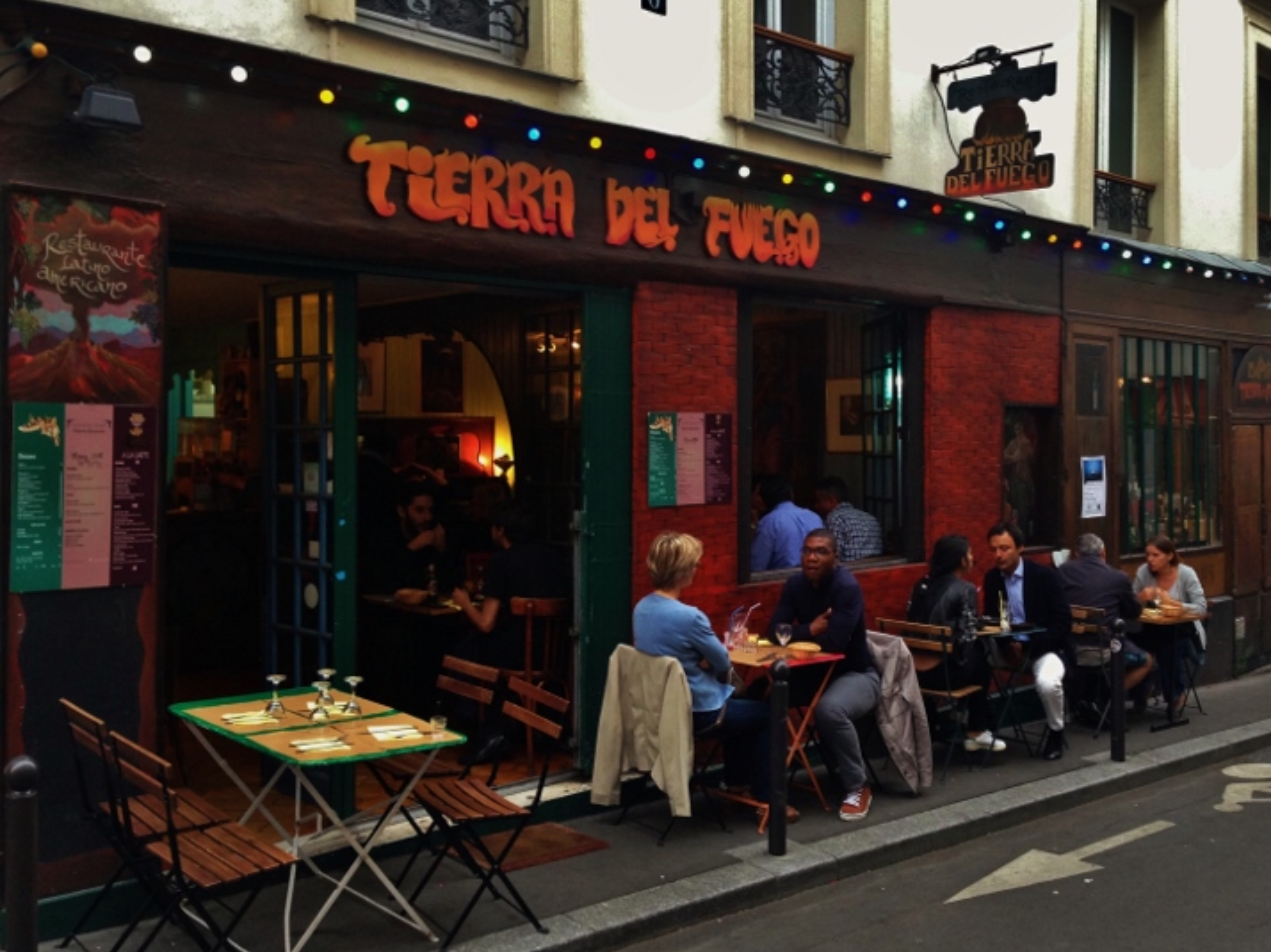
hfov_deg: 50.1
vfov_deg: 38.6
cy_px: 440
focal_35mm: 37
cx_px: 655
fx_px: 1358
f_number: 2.4
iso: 100
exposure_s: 1/20
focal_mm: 4.13
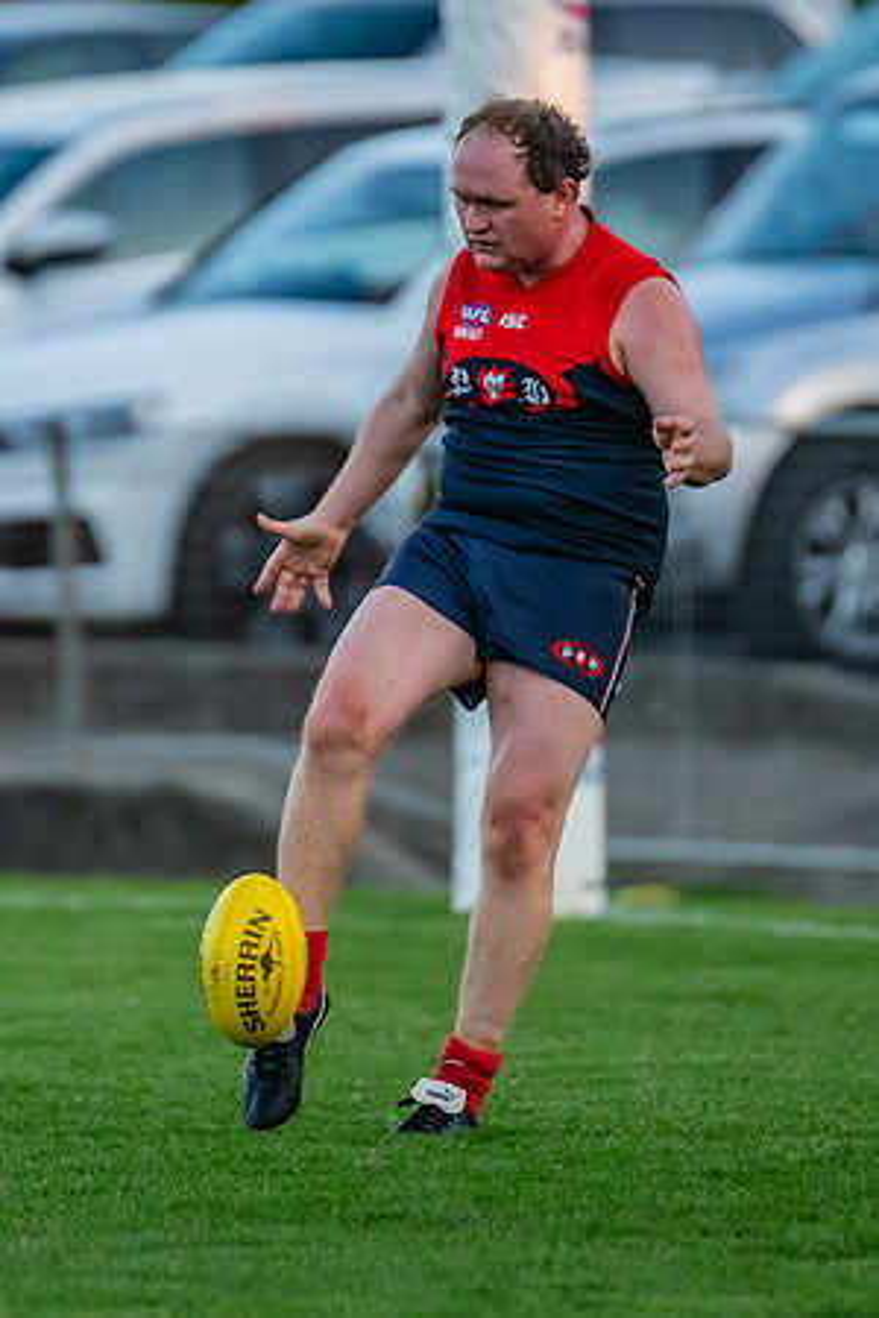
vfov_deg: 3.0
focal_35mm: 690
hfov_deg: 2.0
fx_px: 25255
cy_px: 463
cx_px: 333
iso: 1400
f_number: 2.8
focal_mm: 300
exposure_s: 1/1600
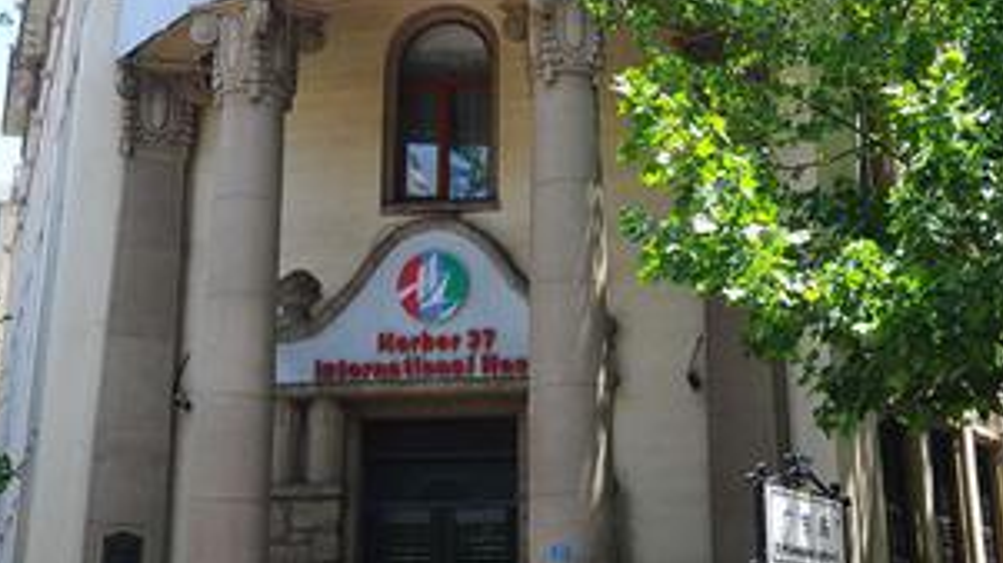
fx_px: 1834
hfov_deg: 30.6
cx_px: 526
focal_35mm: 69
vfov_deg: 16.7
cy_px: -120
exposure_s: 1/200
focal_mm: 31
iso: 200
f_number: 6.3
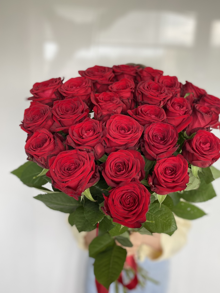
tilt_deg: -15.4
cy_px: 148
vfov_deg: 56.8
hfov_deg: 44.0
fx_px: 271
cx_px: 128
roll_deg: -3.6
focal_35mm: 32
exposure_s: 1/121
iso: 100
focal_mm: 4.25
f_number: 1.8
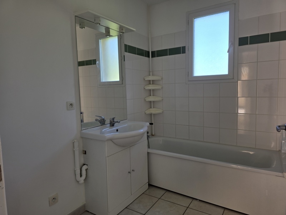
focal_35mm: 23
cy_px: 108
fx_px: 190
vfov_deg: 58.9
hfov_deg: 73.9
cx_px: 143
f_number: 1.7
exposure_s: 1/180
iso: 32
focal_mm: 6.3
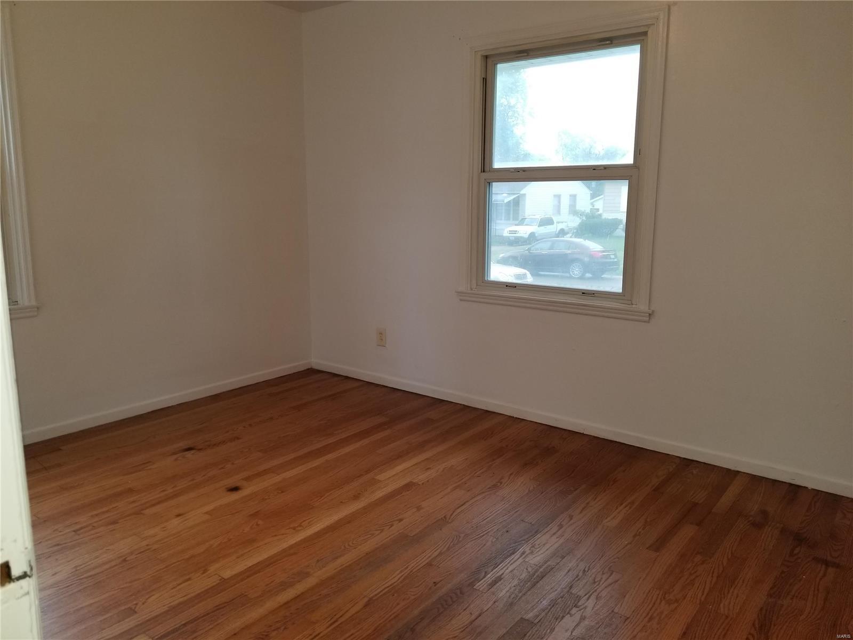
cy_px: 320
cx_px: 426
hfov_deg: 67.3
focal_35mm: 26
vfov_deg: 53.1
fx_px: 641
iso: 80
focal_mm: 4.25
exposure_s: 1/30
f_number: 1.7
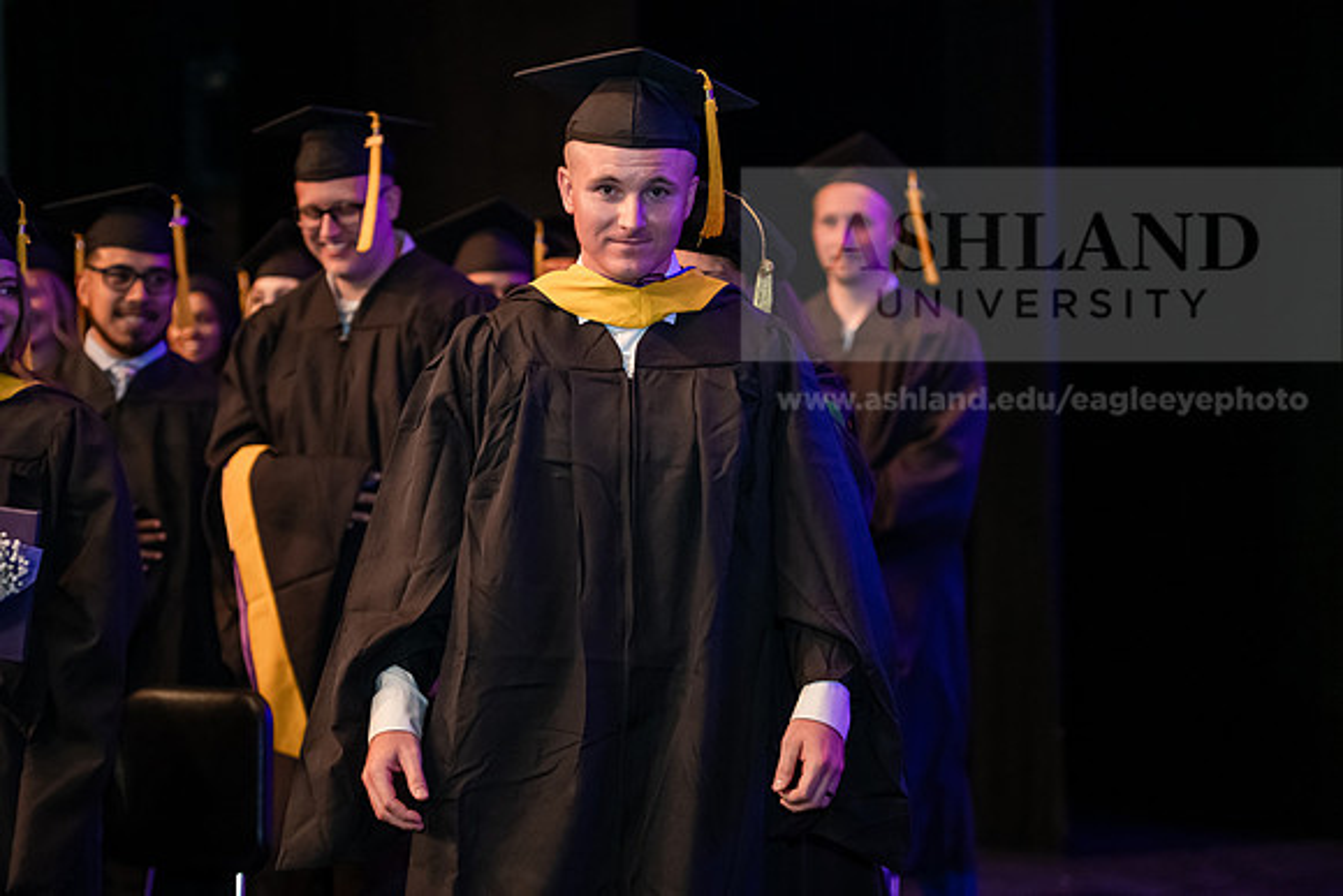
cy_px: 448
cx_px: 672
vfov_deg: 13.4
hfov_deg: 20.0
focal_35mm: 102
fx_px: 3806
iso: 3200
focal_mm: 102
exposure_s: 1/200
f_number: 3.2
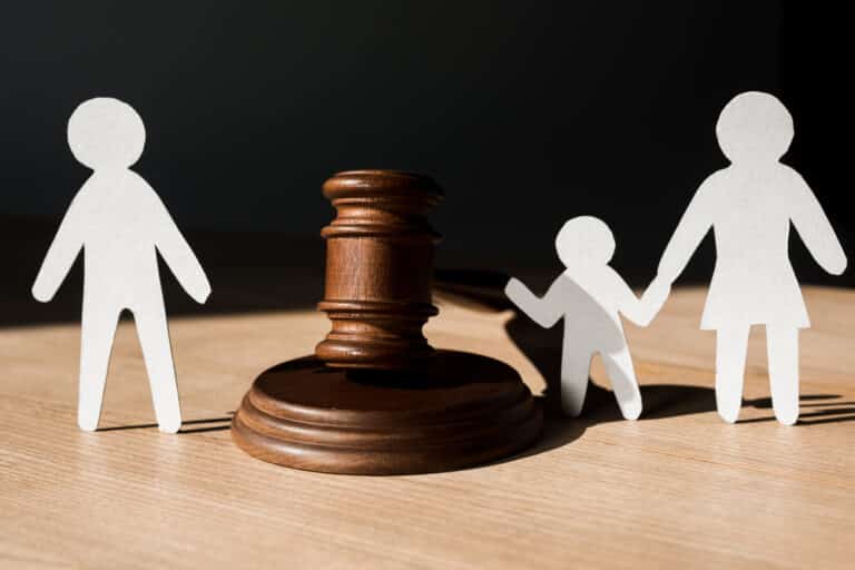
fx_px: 1187
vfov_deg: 27.0
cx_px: 428
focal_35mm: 50
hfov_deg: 39.6
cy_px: 285
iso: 100
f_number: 5.6
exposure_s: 1/500
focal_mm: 50
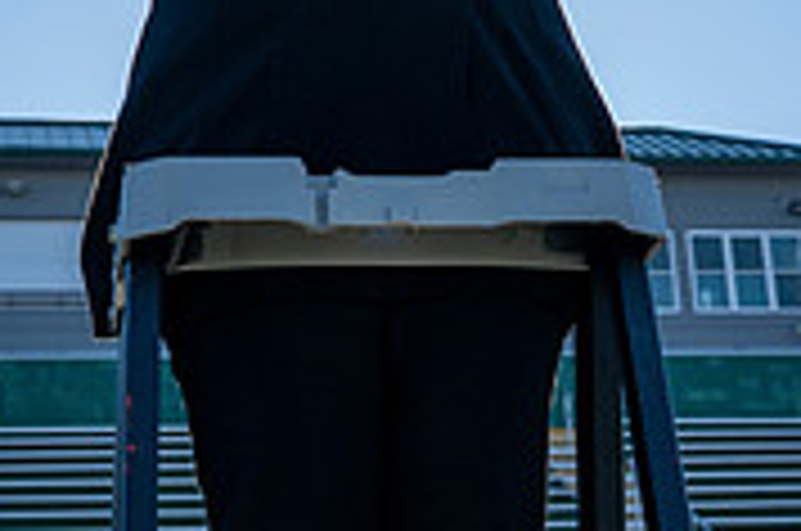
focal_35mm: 98
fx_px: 2177
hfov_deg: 20.9
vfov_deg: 13.1
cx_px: 382
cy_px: -290
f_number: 4
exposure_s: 1/2000
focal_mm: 30
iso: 250
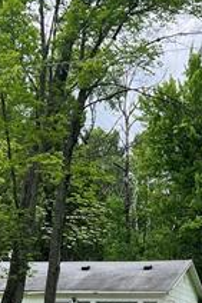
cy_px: 322
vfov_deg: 20.0
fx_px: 826
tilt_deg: +3.9
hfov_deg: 13.9
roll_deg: -1.1
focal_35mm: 98
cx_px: 125
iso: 50
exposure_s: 1/924
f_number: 1.5
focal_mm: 5.7
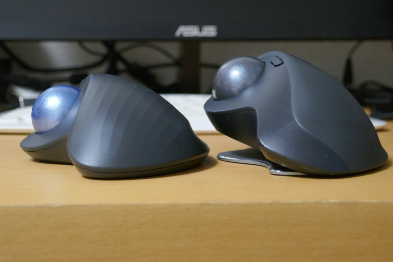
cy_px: 131
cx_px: 196
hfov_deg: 32.4
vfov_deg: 21.9
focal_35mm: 62
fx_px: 677
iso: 1600
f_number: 4.4
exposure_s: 1/20
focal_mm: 22.6
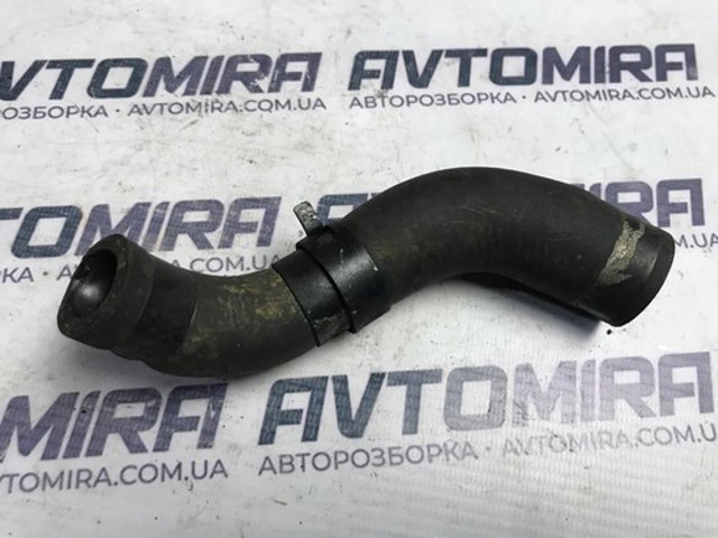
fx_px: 581
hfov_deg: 63.4
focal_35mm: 28
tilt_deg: -65.8
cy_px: 269
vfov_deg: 49.7
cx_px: 359
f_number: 1.8
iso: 32
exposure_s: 1/33
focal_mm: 3.99
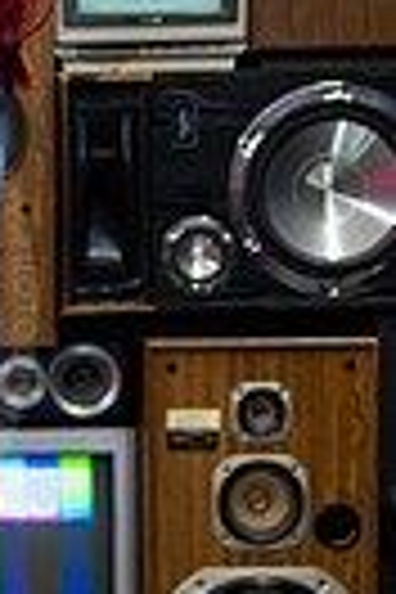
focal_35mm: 171
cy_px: 464
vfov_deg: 12.0
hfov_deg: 7.8
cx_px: -274
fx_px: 2821
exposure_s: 1/250
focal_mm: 50
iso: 1000
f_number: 1.4
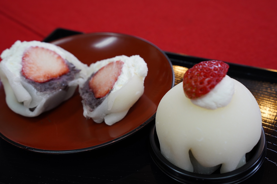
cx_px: 138
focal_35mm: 47
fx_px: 362
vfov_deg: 28.6
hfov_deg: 41.9
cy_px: 92
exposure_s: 1/50
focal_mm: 47
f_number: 8
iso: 1000
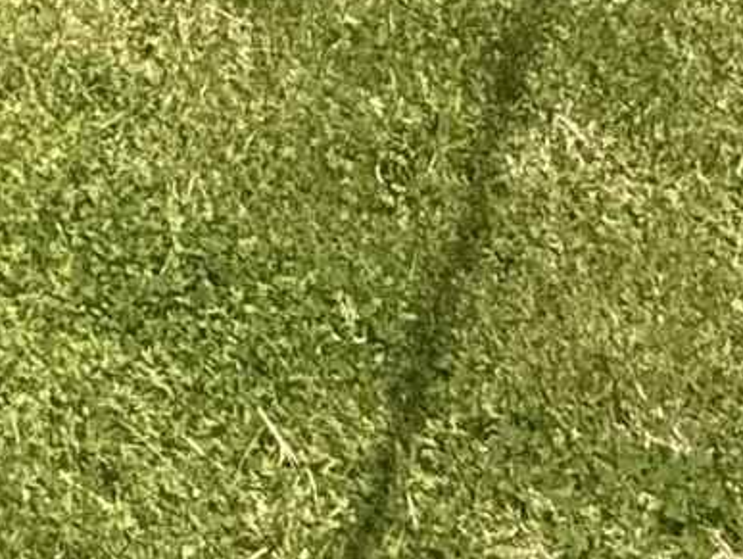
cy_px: -1222
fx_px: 2385
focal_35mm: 111
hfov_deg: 12.9
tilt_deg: +2.1
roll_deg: -1.3
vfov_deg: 9.6
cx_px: -1115
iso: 50
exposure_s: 1/1145
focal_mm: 2.22
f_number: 2.2
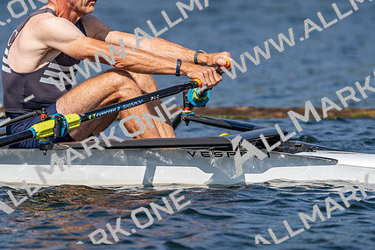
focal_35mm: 478
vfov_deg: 2.9
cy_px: 94
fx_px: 4982
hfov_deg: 4.3
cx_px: 157
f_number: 6.3
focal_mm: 353
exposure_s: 1/2000
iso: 200
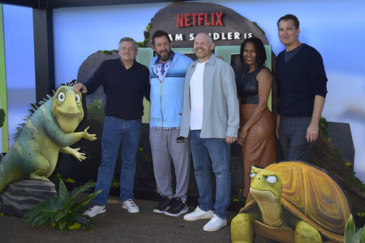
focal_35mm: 40
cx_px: 182
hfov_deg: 48.5
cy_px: 122
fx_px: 406
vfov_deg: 33.4
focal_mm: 40
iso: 125
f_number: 7.1
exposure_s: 1/250
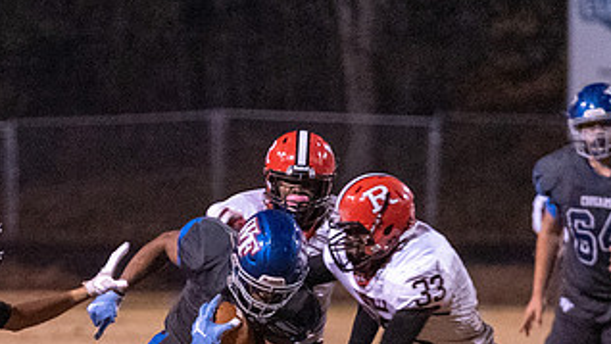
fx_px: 8313
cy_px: 353
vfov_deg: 2.4
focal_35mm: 513
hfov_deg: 4.2
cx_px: 84
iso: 8000
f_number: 2.8
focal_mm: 176
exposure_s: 1/640
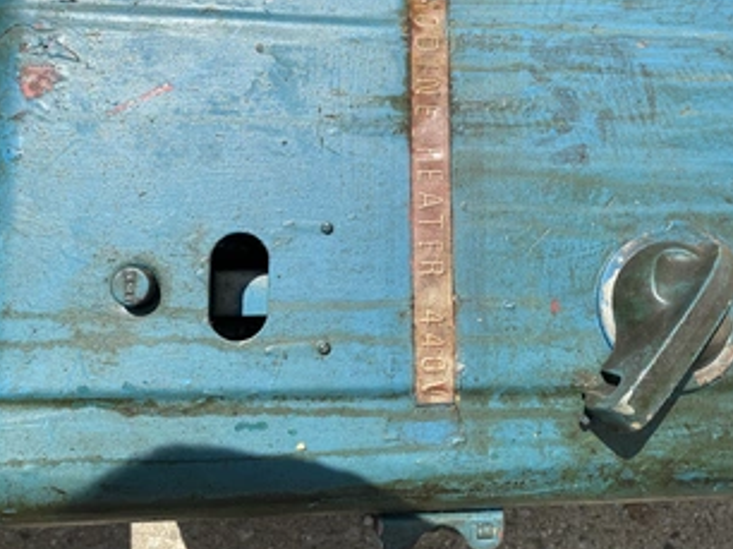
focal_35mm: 34
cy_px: 197
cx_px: 426
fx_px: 719
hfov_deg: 53.7
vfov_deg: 41.4
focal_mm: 4.25
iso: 32
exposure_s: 1/2755
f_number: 1.8
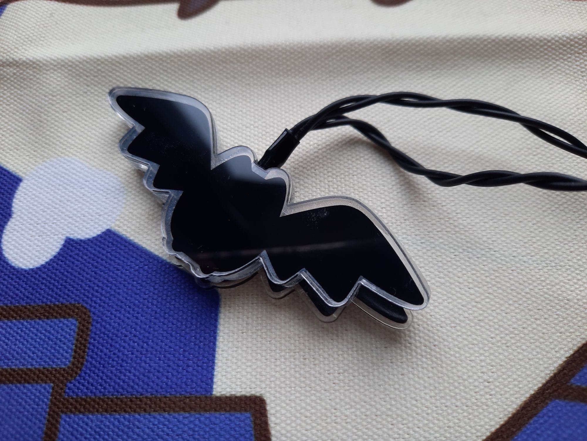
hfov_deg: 69.4
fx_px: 424
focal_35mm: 25
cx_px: 294
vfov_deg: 54.9
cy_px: 220
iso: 100
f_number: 2
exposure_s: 1/60.2
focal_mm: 4.6
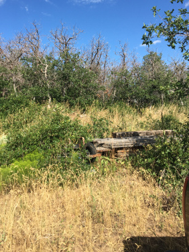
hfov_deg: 38.6
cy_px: 107
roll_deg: +2.4
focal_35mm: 37
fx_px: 269
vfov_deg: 50.0
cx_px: 79
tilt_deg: +2.8
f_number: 2.2
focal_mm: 4.15
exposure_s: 1/1221
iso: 25
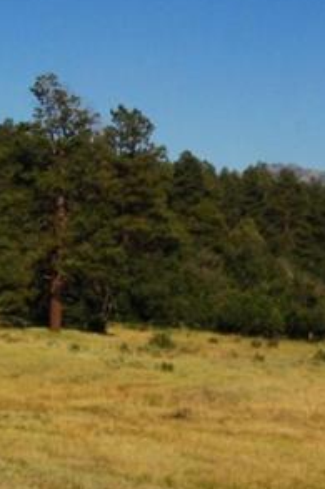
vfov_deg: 16.2
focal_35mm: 126
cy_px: 333
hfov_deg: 10.9
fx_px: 1708
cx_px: 173
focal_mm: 24
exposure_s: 1/640
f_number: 13
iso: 400
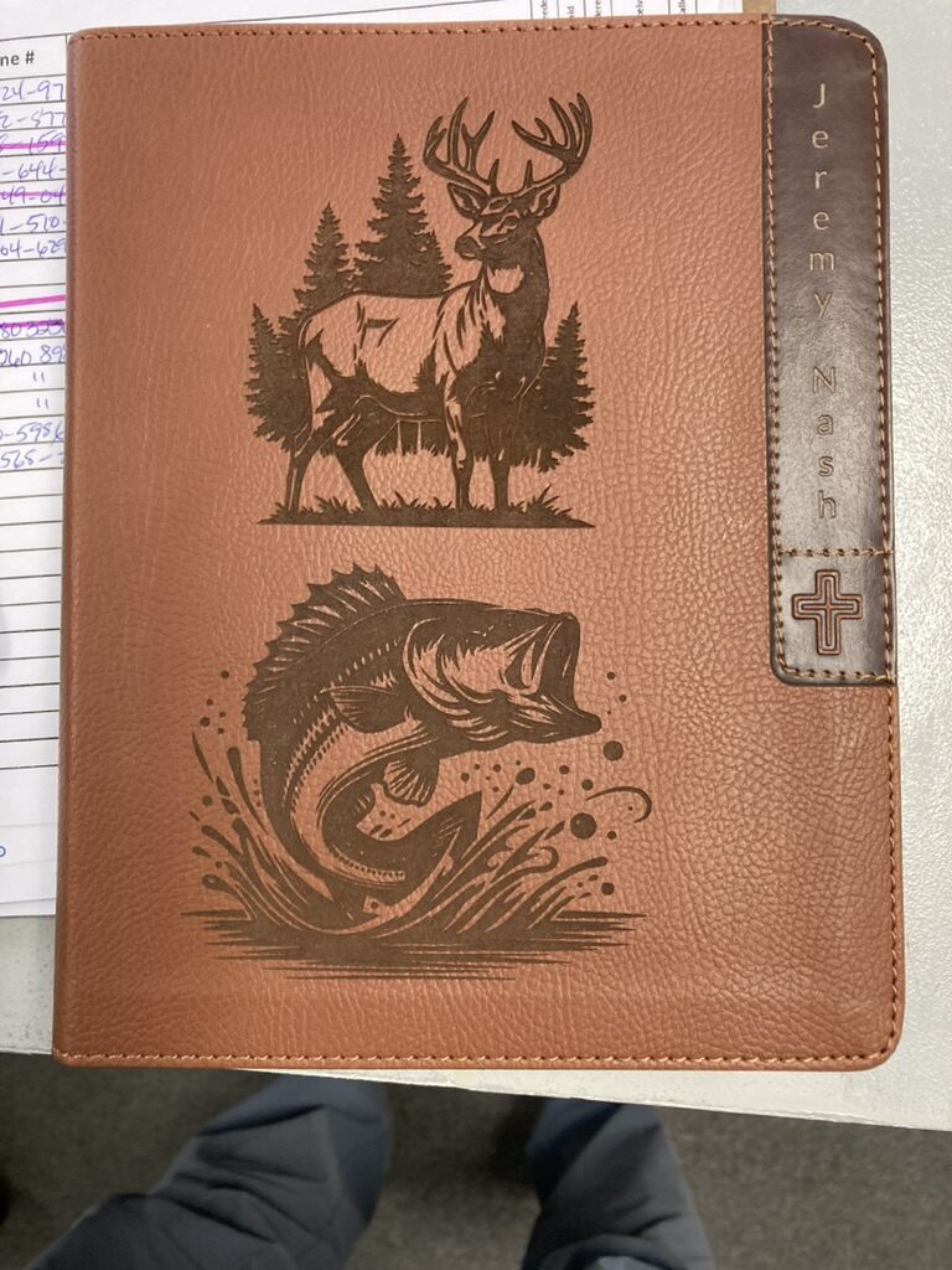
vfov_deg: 63.4
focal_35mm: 28
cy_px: 635
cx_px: 476
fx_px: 1027
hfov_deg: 49.7
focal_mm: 3.99
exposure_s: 1/60
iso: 125
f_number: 1.8
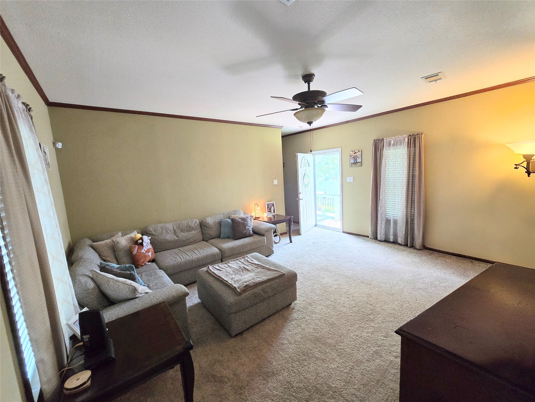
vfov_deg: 89.9
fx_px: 201
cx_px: 268
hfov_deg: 106.2
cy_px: 201
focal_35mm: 13
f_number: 2.2
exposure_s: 1/60
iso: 500
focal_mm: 2.2
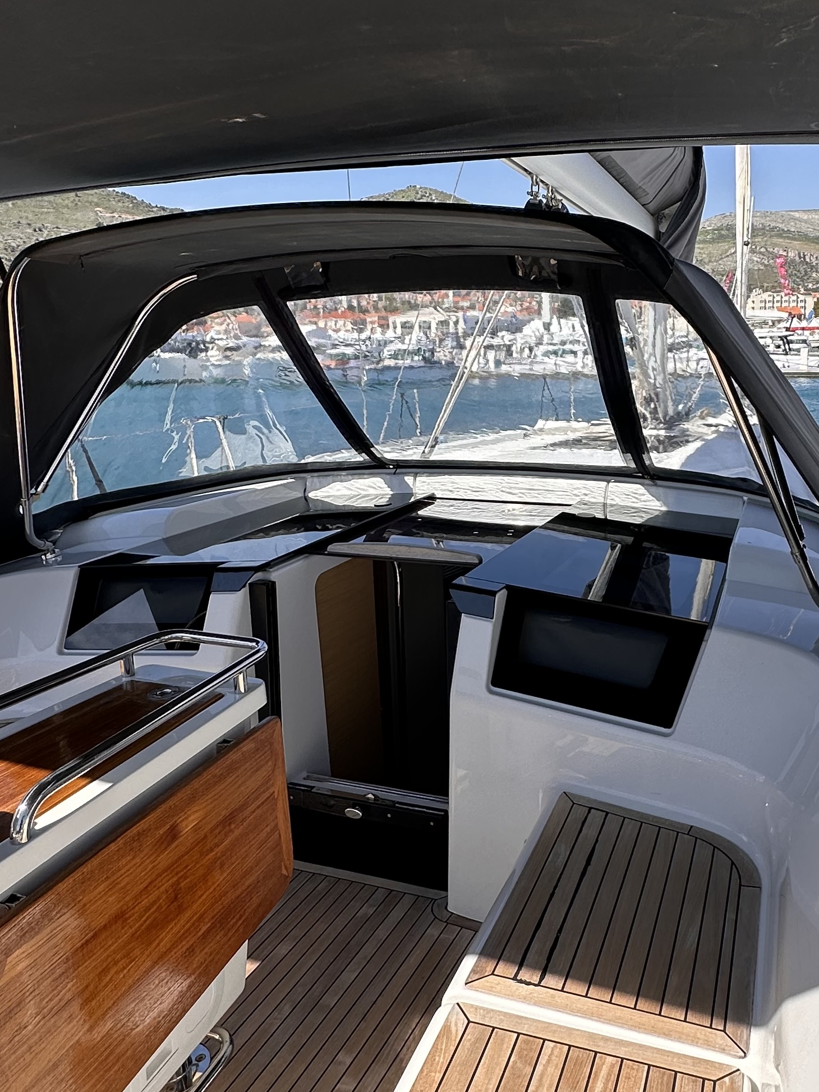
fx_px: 915
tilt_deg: -8.5
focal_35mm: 29
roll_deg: +0.5
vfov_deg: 61.6
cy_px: 501
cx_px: 543
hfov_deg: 47.5
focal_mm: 2.22
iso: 40
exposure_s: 1/1473
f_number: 2.2
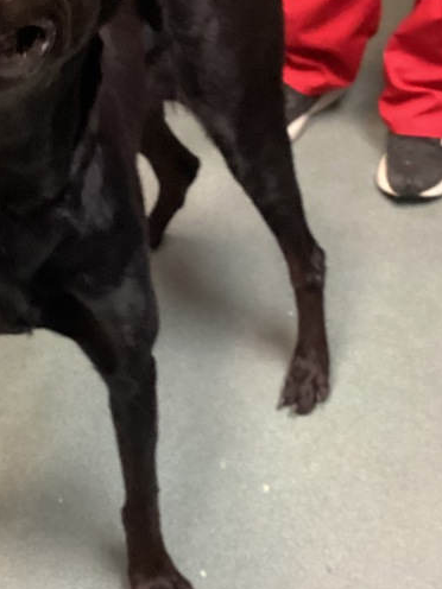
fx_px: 1090
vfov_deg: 30.2
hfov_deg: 22.8
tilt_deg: -43.8
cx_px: 131
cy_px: 253
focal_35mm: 64
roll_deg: -1.2
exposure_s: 1/40
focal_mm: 3.3
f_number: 2.4
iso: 400
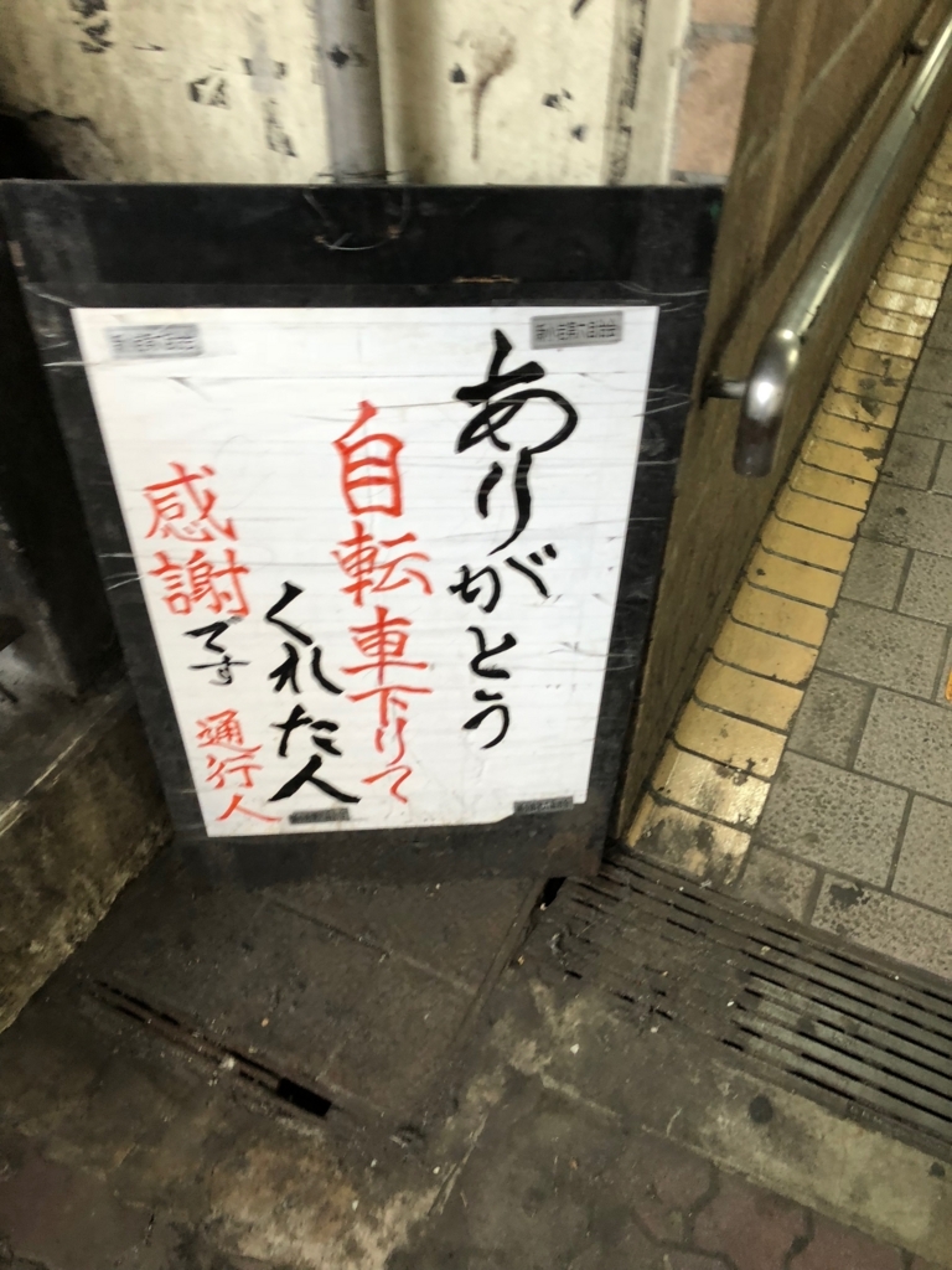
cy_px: 635
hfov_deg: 49.7
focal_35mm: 28
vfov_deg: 63.4
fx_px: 1027
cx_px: 476
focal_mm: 4
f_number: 1.8
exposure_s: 1/17
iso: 50
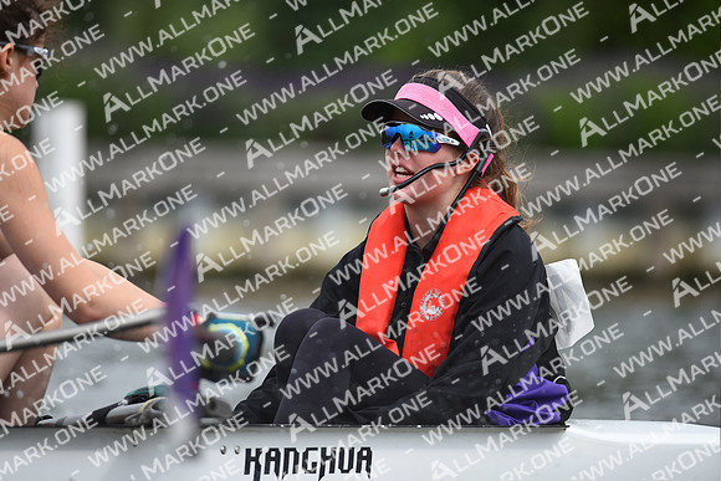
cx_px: 360
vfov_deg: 4.6
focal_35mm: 300
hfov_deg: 6.9
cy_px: 240
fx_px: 6009
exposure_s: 1/1600
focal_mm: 300
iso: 200
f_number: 4
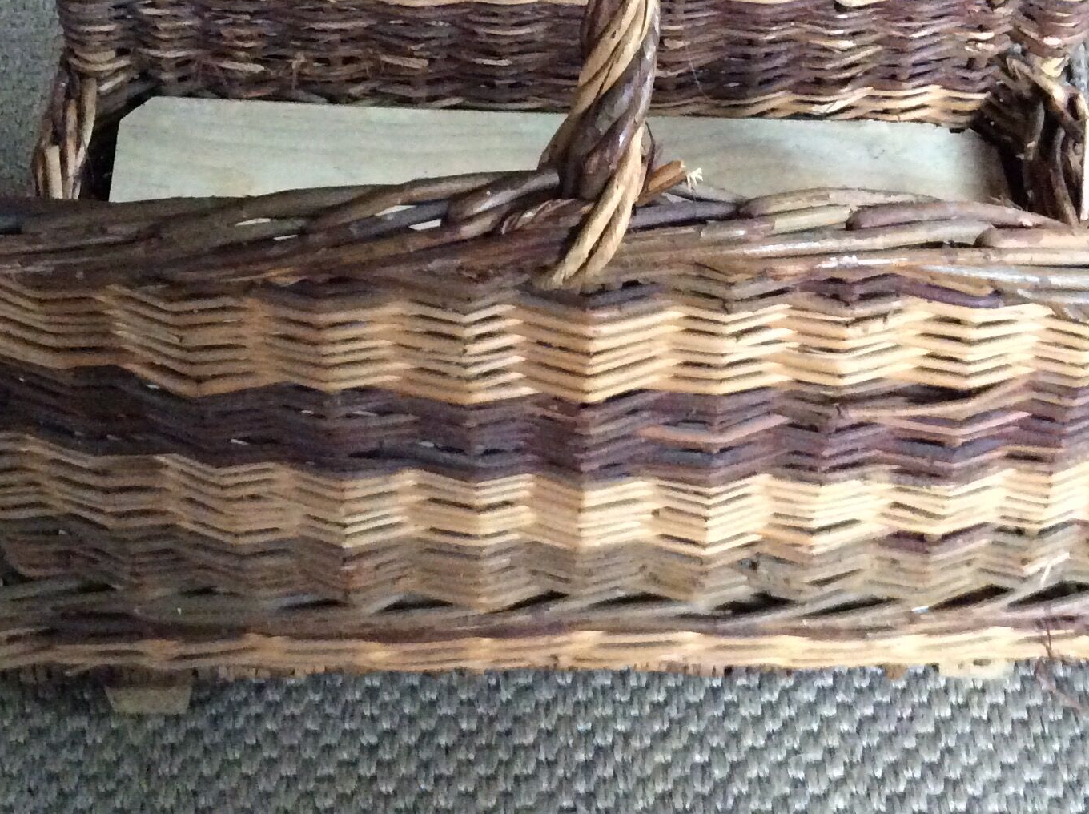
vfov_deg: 23.7
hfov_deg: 31.7
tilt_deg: -46.1
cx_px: 569
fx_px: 1916
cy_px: 181
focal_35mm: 61
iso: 400
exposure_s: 1/17
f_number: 2.4
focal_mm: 3.3
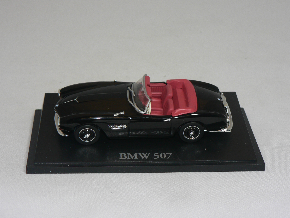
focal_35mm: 99
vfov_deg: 14.9
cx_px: 145
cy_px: 109
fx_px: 829
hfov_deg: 19.8
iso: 80
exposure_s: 1/60
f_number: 3.2
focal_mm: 16.5
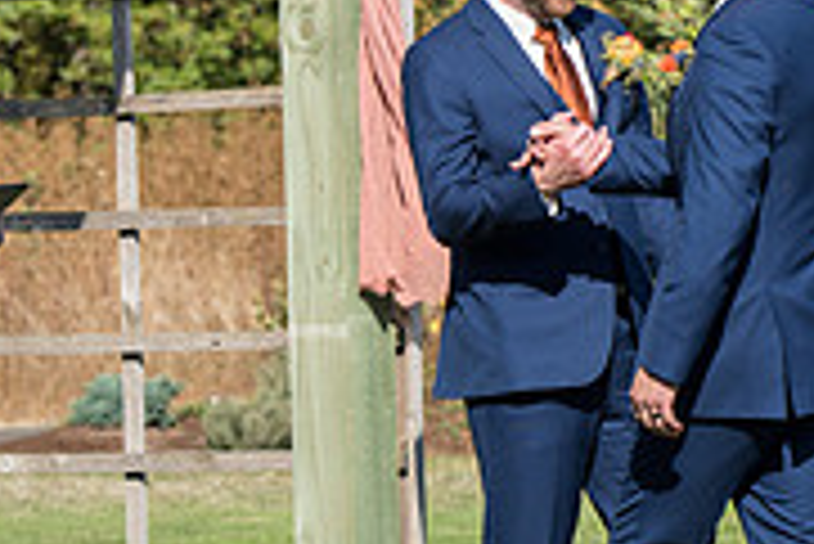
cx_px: 877
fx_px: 7241
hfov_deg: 6.4
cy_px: 128
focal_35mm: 320
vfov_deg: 4.3
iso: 125
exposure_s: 1/500
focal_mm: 100
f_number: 5
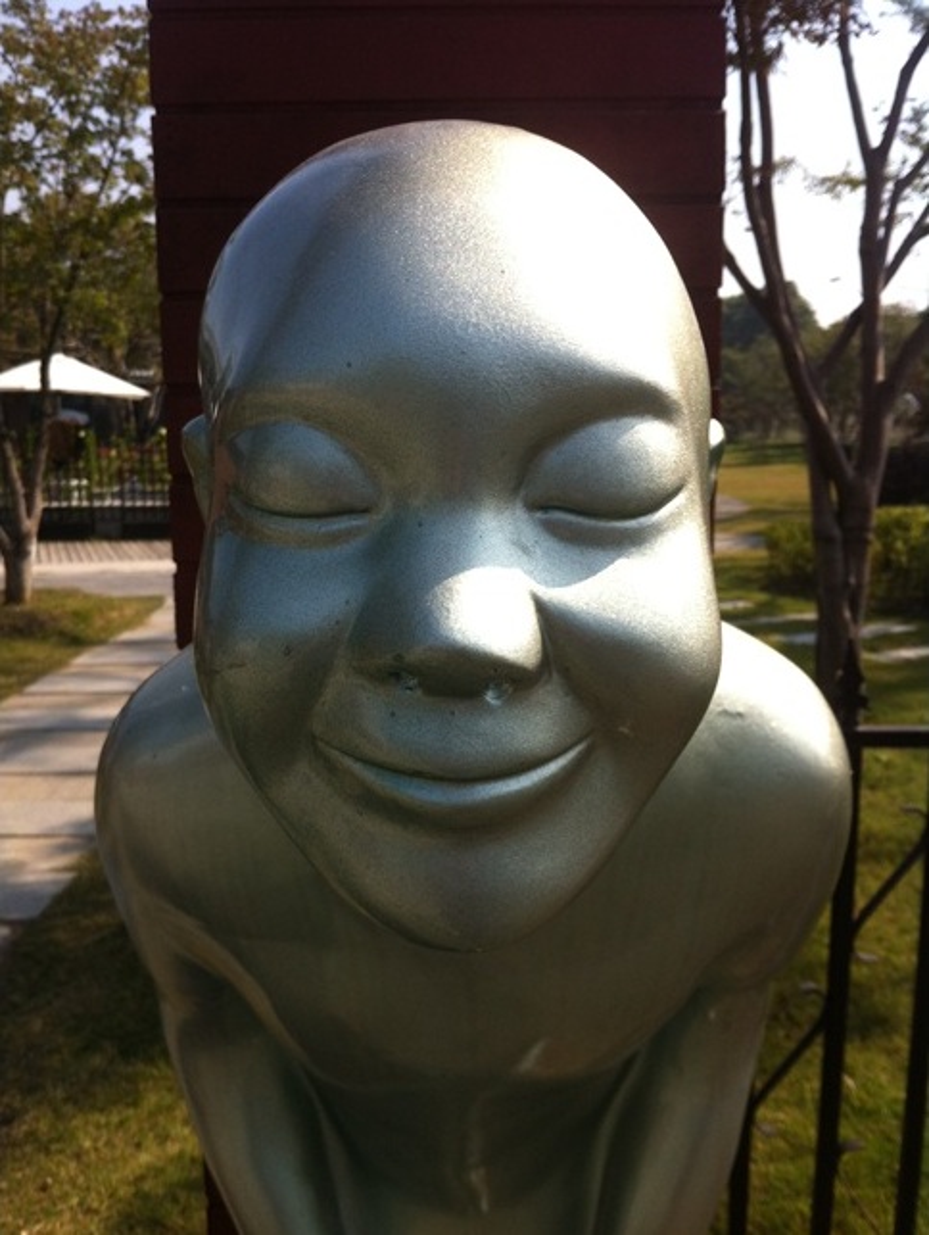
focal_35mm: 35
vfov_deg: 52.6
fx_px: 1250
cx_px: 464
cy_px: 618
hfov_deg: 40.8
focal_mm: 3.85
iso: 80
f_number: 2.8
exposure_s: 1/1117
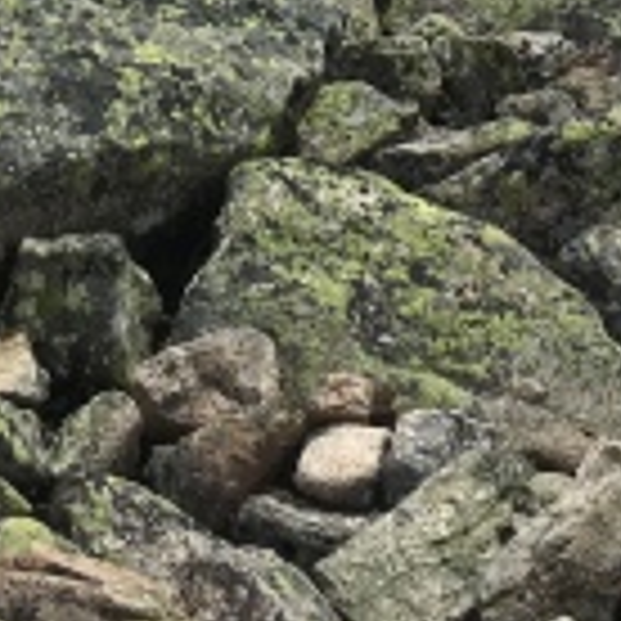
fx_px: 3024
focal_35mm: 149
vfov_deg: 10.5
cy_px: -711
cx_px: 302
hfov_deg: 11.7
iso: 25
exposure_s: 1/2959
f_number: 2.2
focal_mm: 4.15
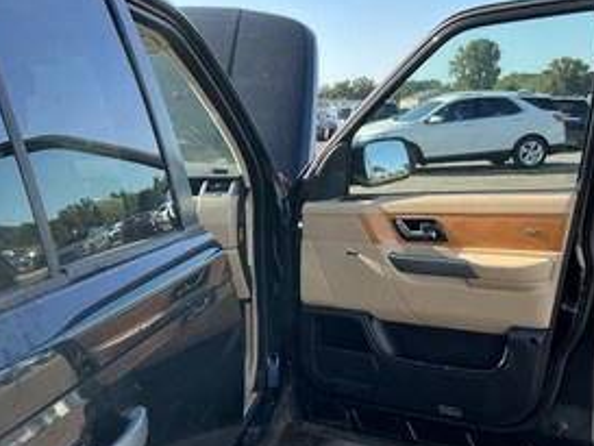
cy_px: 209
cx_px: 274
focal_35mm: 41
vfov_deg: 35.2
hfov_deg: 45.7
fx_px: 704
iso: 25
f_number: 1.8
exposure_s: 1/504
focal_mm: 3
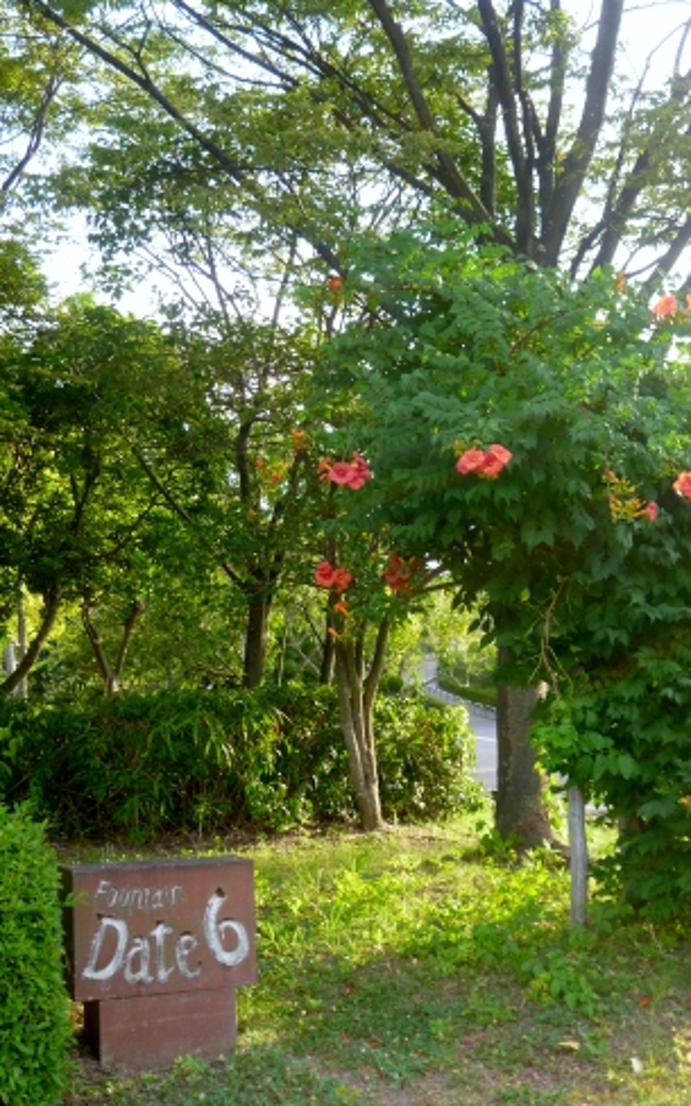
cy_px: 558
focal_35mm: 51
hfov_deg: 25.3
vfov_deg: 39.6
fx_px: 1537
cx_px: 370
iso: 100
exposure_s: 1/80
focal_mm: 8.4
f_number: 3.4
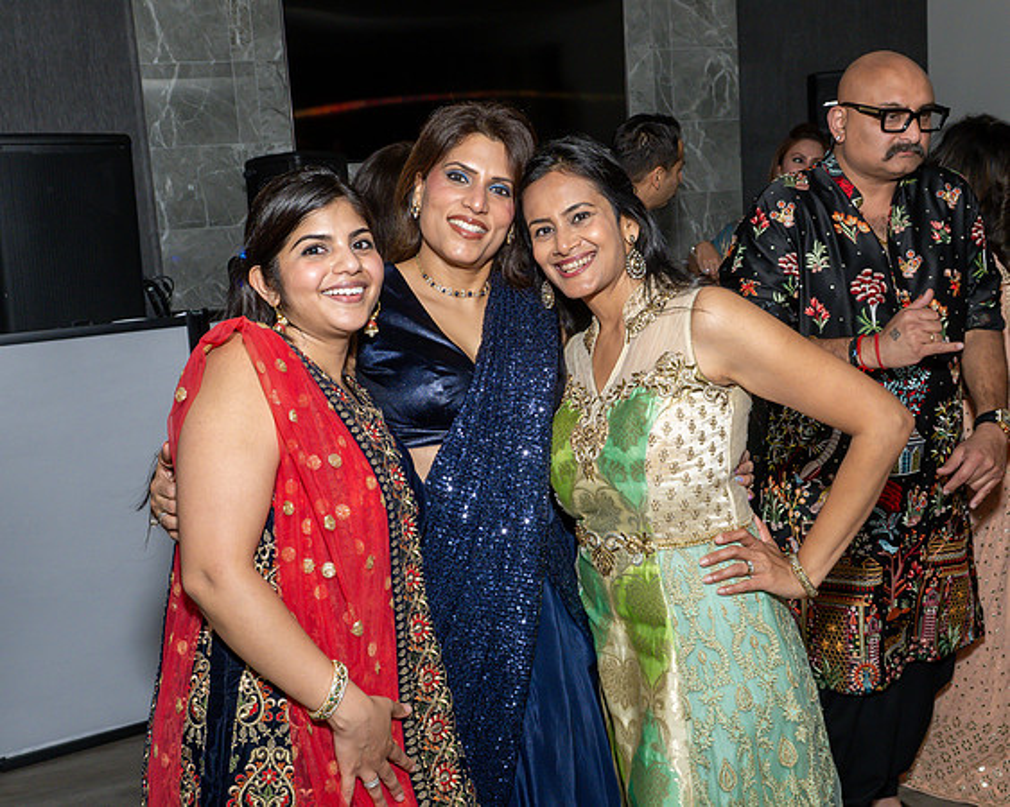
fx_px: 1169
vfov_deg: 38.1
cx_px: 515
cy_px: 383
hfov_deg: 46.7
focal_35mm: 39
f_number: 8
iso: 640
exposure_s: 1/250
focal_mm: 22
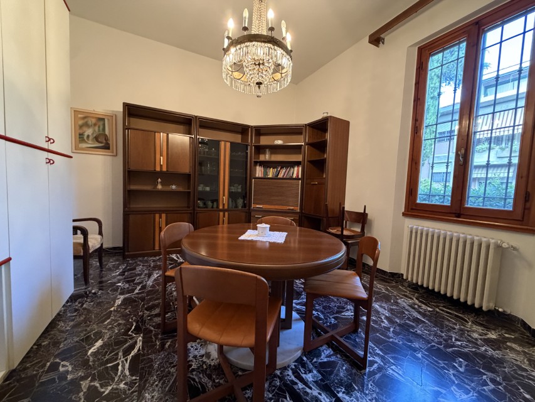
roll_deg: -2.6
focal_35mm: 14
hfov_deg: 102.1
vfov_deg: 85.7
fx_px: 216
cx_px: 268
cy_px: 201
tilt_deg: -3.8
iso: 500
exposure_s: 1/50
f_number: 2.2
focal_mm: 2.22
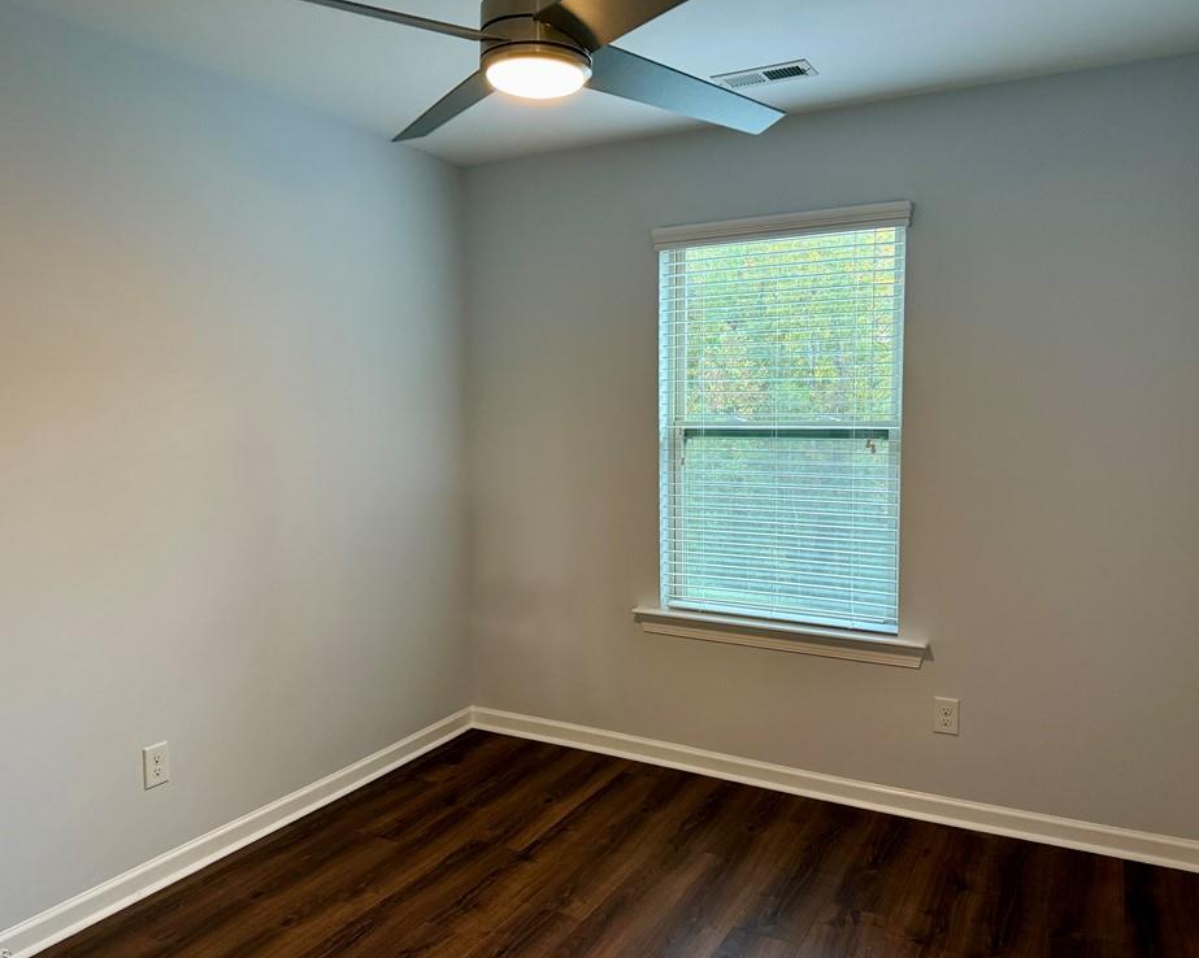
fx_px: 922
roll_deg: -0.2
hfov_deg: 66.0
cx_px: 582
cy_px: 470
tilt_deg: -4.5
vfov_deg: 54.9
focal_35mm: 26
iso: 320
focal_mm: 6.76
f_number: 1.78
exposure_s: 1/60
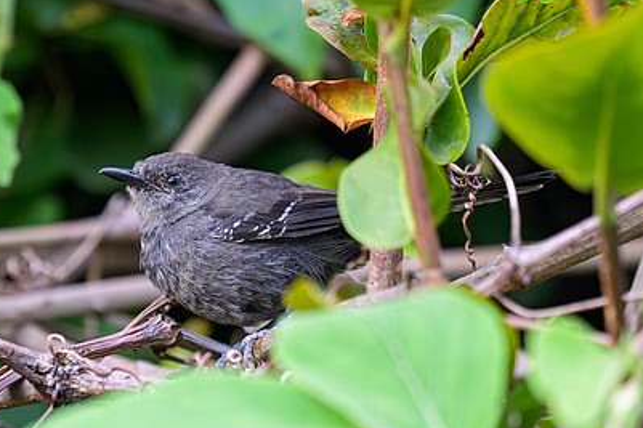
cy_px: 200
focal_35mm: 1234
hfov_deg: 1.7
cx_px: 267
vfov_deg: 1.1
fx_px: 22030
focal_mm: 400
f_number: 2.8
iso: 3200
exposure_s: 1/1000
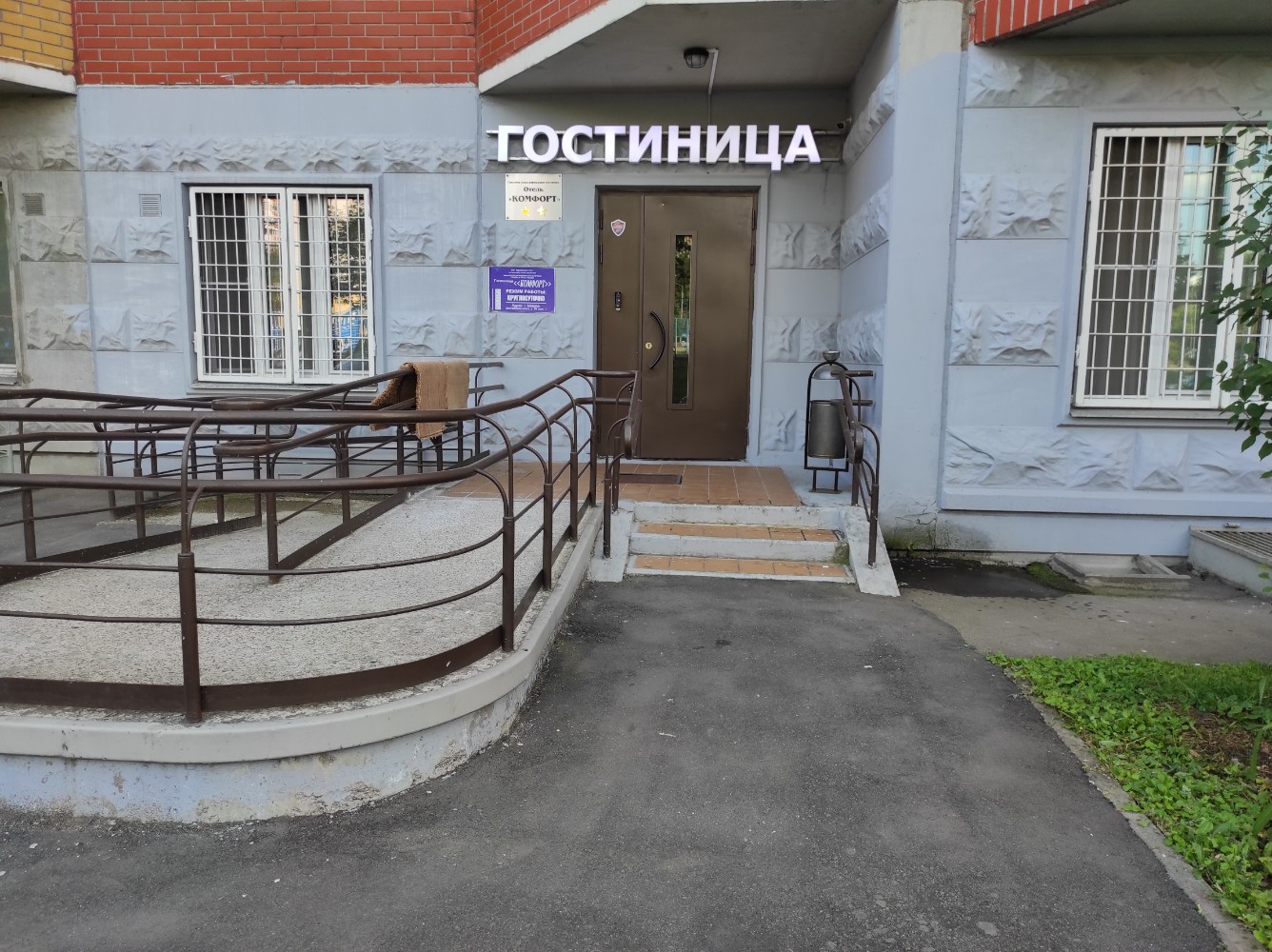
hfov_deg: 69.4
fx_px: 918
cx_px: 636
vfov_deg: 54.8
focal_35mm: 25
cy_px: 476
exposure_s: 1/400
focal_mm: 5.43
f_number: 1.89
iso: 100
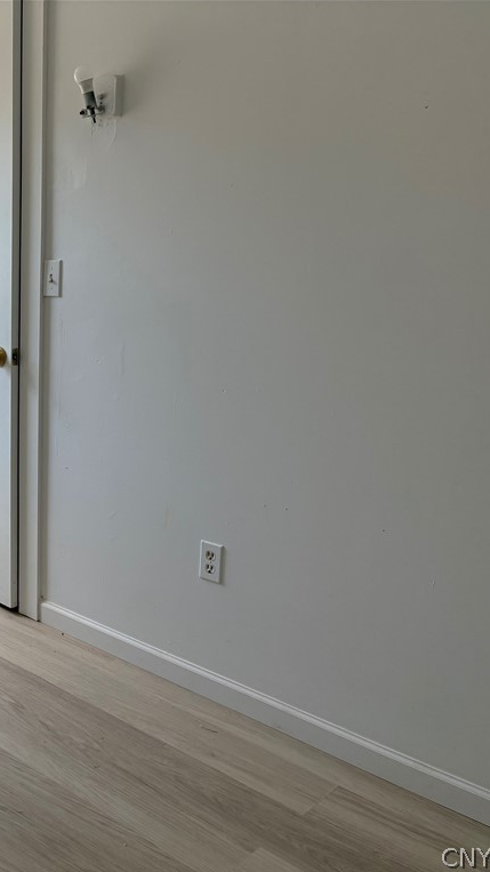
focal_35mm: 38
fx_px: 878
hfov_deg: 28.1
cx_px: -65
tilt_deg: -12.9
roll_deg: +1.6
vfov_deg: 52.8
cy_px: 438
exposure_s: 1/359
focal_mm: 5.96
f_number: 1.6
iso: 64
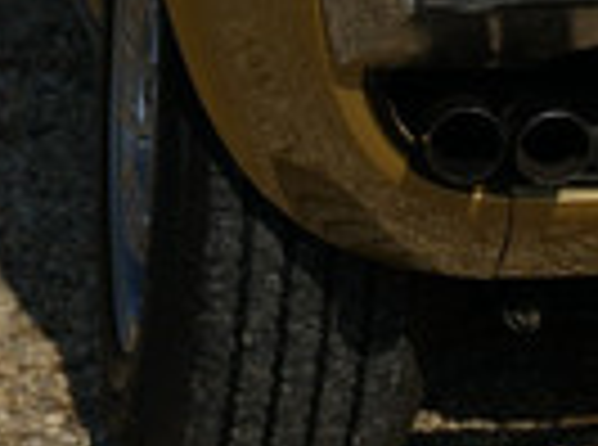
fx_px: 5996
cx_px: 1151
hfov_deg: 5.6
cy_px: -430
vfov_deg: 4.2
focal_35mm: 348
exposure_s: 1/500
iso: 100
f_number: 5.6
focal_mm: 60
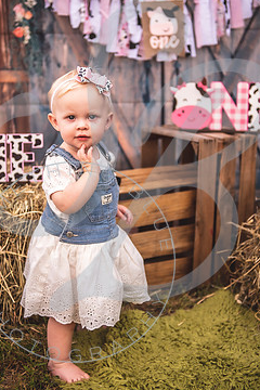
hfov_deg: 22.6
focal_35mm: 60
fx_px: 650
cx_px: 124
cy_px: 180
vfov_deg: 33.4
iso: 100
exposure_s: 1/640
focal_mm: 48
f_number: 2.8
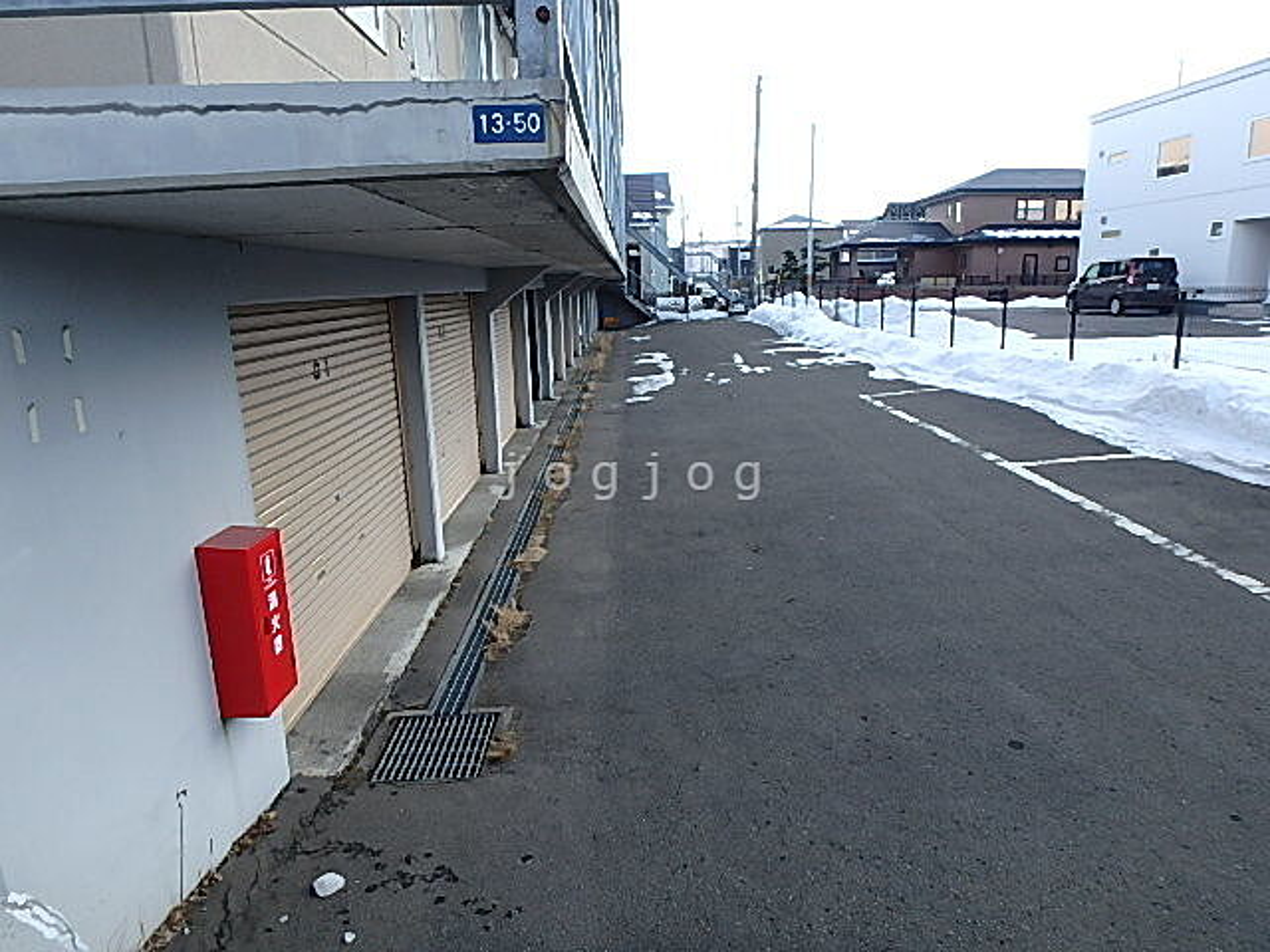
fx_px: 770
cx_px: 635
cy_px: 476
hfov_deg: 79.0
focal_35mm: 21
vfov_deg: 63.4
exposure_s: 1/320
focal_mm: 3.7
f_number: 3.5
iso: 125
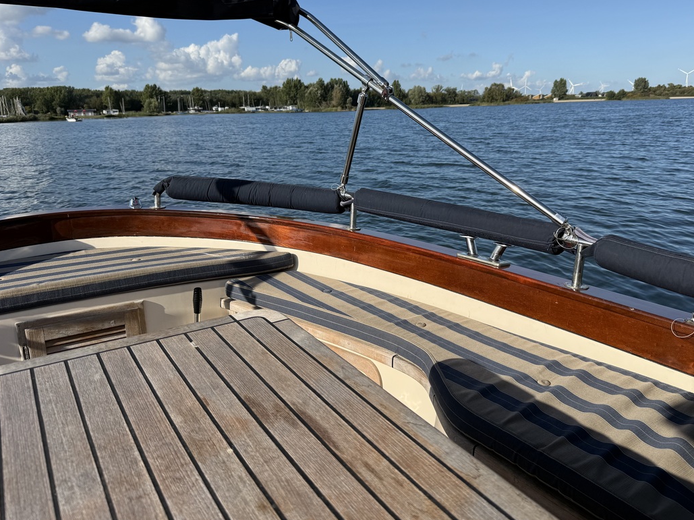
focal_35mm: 28
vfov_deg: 49.6
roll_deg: +2.1
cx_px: 376
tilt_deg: -12.3
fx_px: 561
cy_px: 229
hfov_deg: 63.4
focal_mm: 6.76
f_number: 1.78
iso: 80
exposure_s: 1/5319
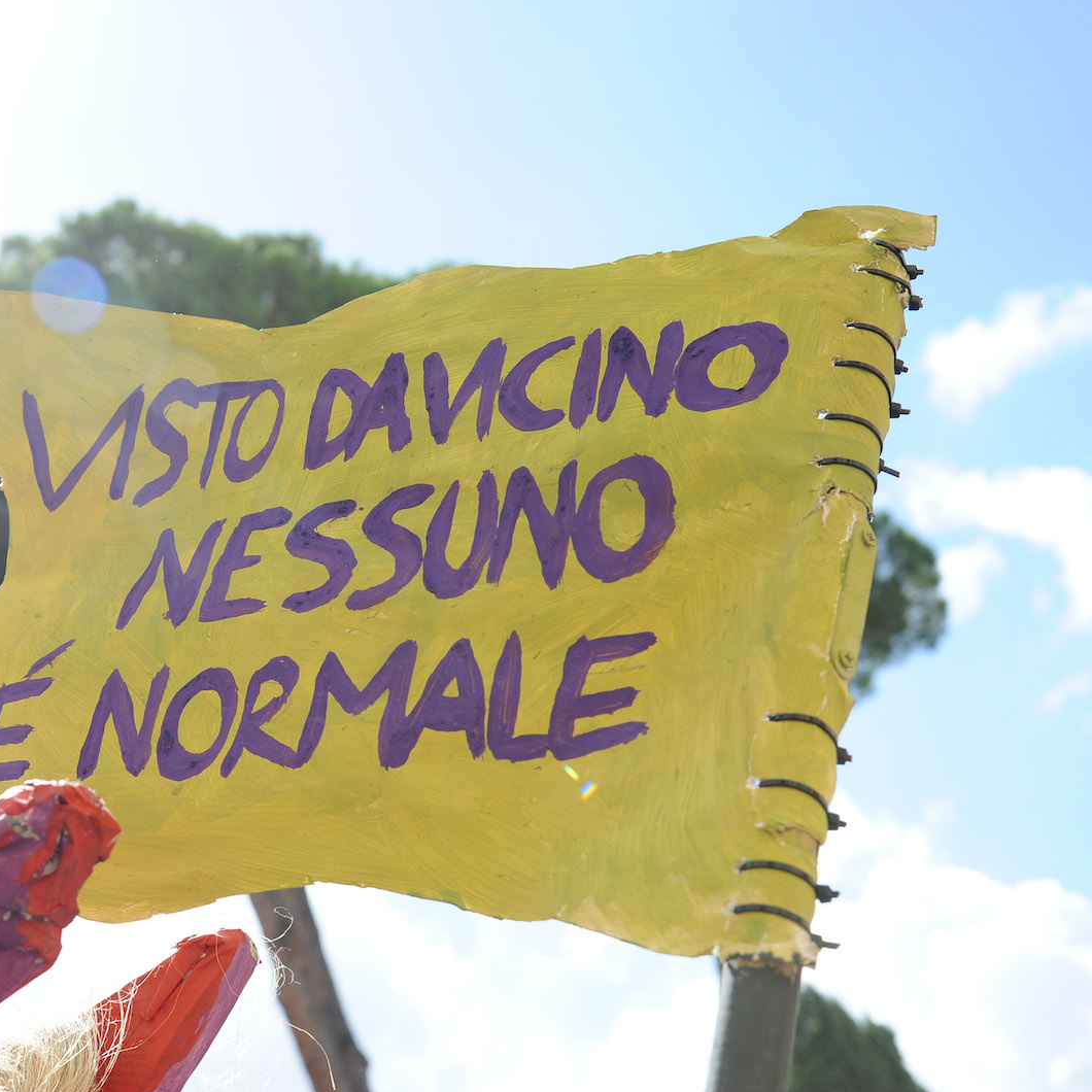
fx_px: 2106
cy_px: 547
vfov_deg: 29.1
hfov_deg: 28.9
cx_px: 359
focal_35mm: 59
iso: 1250
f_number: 8
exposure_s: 1/1600
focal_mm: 46
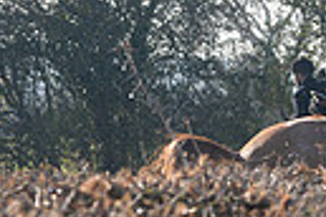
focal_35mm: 494
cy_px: 194
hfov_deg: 4.1
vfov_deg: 2.8
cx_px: 667
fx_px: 4473
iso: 1000
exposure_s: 1/1250
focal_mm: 110
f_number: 5.6
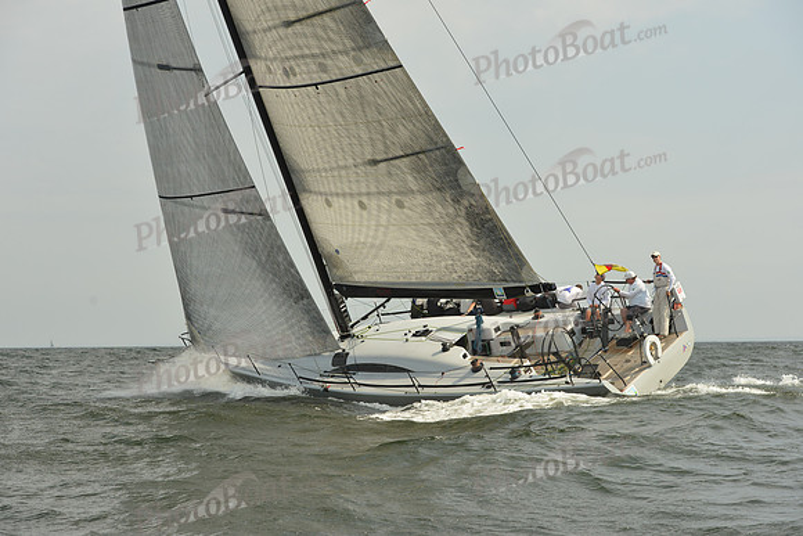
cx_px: 402
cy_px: 268
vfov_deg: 19.5
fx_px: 1562
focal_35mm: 70
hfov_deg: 28.8
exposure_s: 1/1250
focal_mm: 70
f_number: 7.1
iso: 320
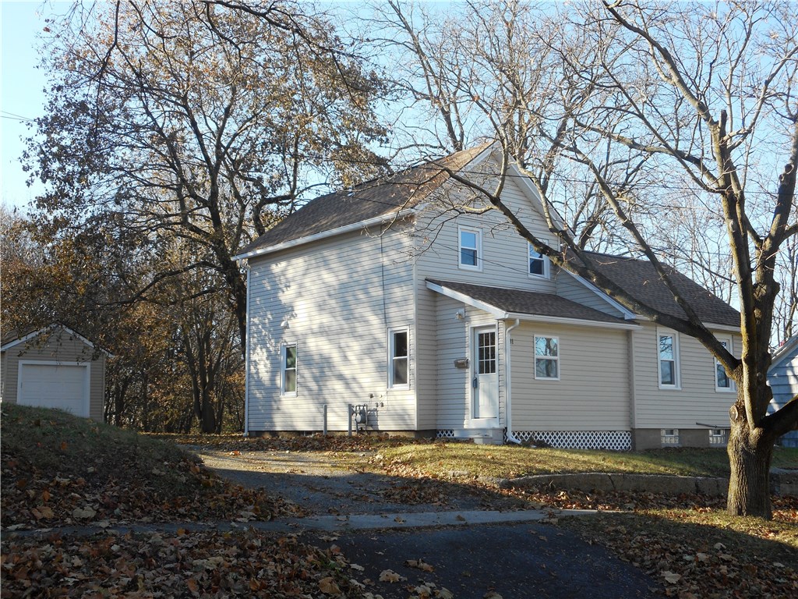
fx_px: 1014
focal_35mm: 44
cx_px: 399
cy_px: 300
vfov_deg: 32.9
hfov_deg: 42.9
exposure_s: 1/125
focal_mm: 7.9
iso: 80
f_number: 4.7
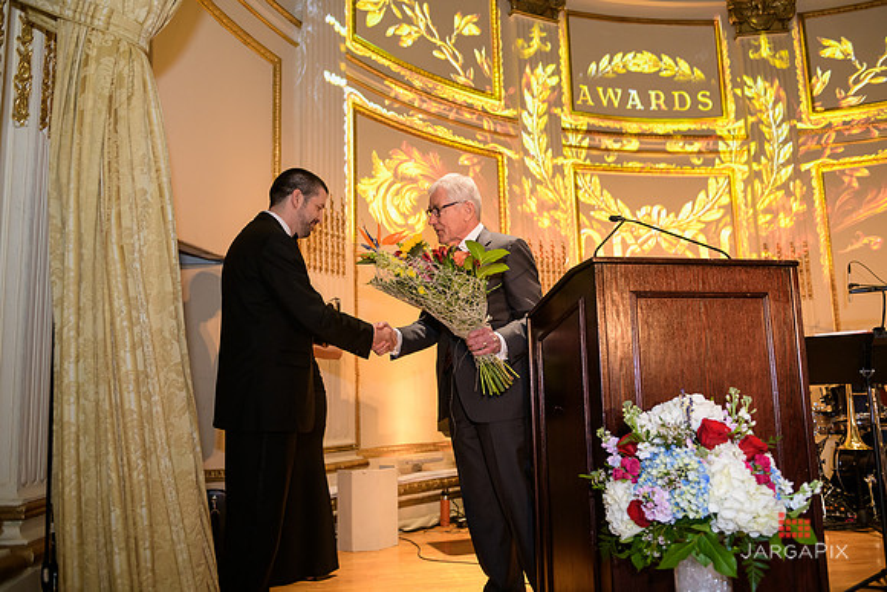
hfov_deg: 63.6
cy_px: 296
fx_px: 715
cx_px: 444
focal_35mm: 29
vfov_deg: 45.0
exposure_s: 1/100
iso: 1600
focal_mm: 29
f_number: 3.2
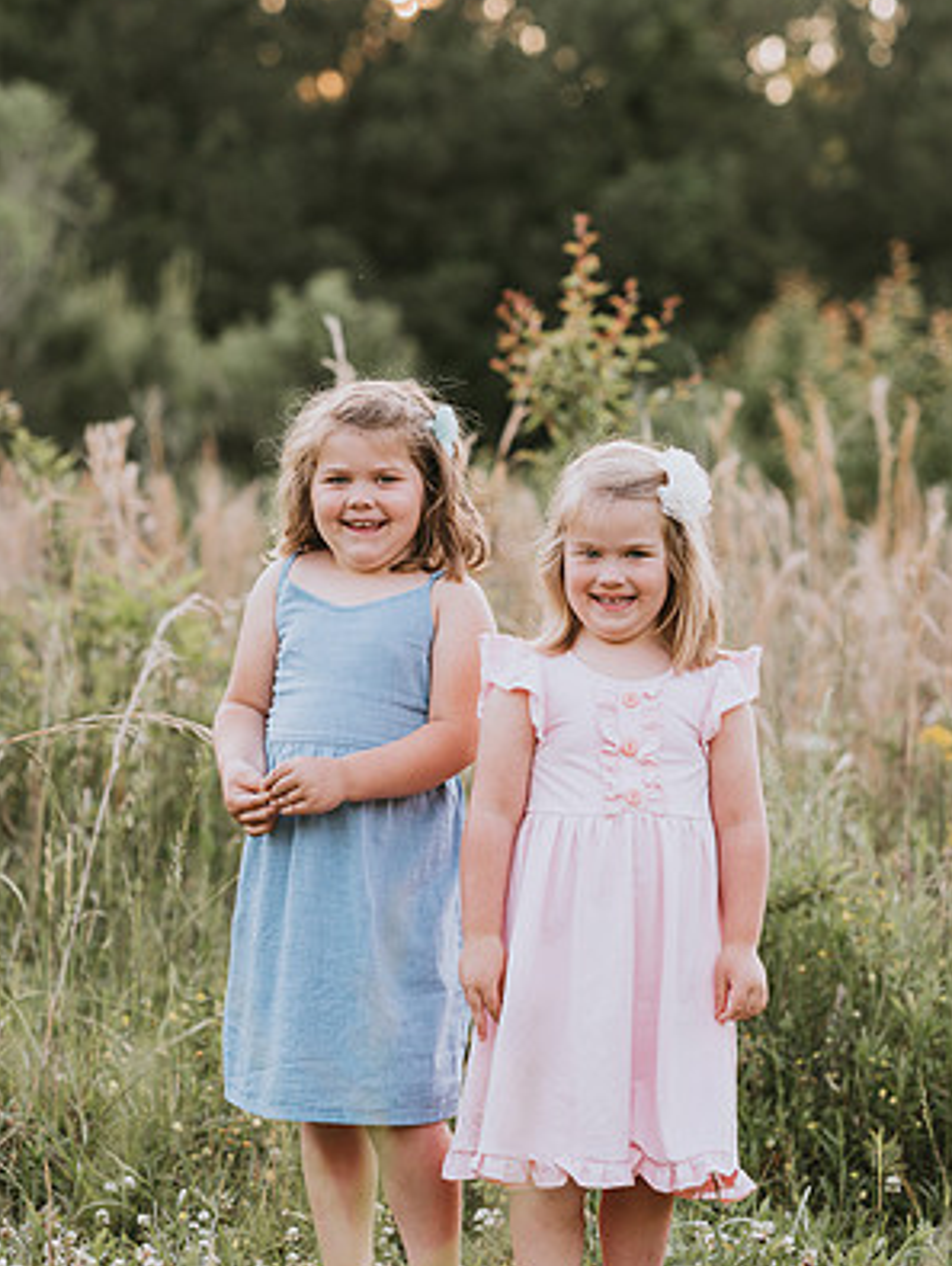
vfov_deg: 21.1
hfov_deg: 15.9
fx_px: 3405
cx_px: 478
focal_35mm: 93
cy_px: 567
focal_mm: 85
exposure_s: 1/320
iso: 200
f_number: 2.5
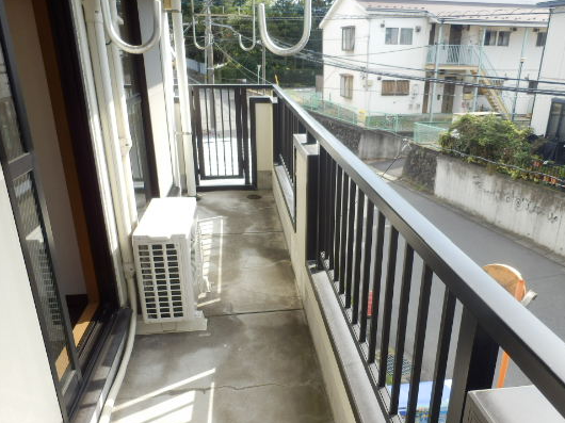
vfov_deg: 48.1
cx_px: 317
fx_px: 473
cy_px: 241
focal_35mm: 29
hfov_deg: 61.5
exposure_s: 1/250
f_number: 3
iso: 80
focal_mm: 4.2
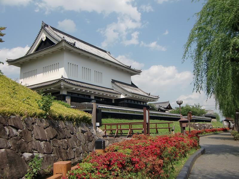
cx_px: 120
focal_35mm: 29
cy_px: 90
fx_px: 200
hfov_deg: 61.7
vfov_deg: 48.2
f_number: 7.9
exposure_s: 1/200
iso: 64
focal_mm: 5.2
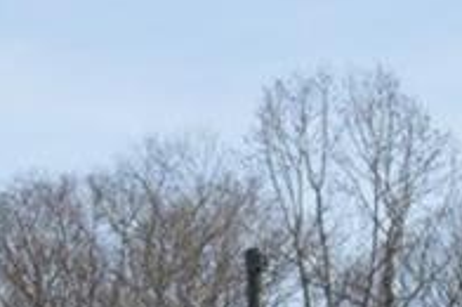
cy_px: 784
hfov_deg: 8.3
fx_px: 2916
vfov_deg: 5.7
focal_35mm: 228
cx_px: -646
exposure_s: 1/200
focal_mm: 29
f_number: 20
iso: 400
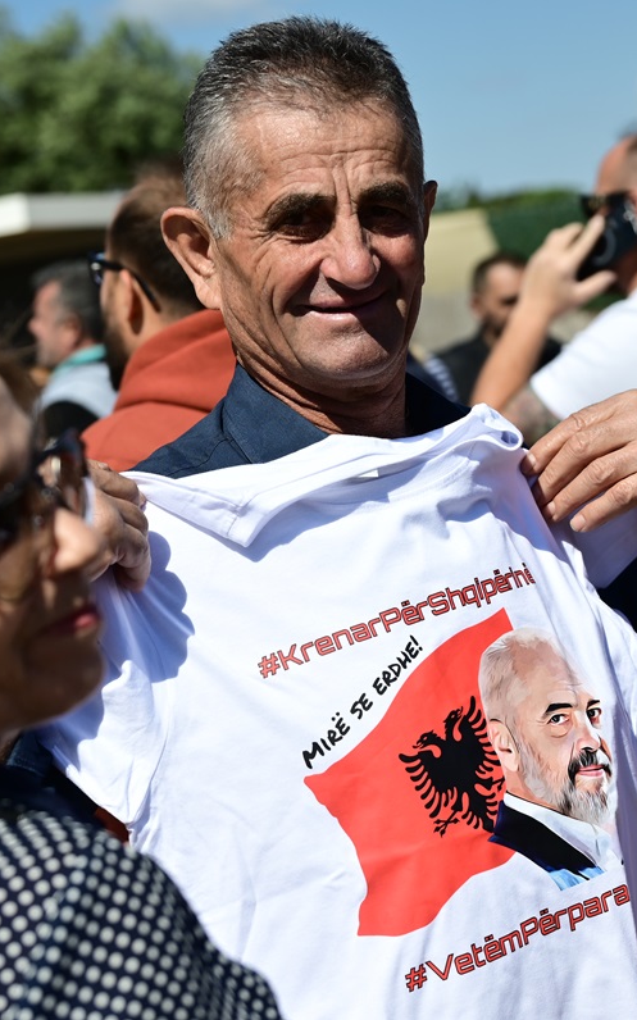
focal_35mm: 86
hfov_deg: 15.2
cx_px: 373
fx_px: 2391
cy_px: 510
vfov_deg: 24.1
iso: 125
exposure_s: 1/2500
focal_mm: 56
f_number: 4
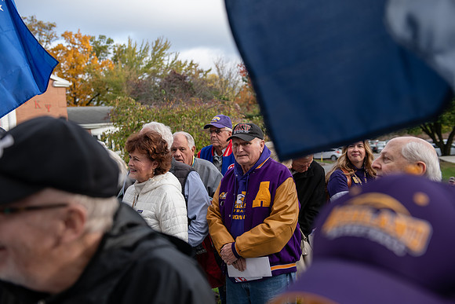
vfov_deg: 31.9
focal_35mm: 42
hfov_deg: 46.4
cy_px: 152
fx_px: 531
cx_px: 228
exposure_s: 1/400
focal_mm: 42
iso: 200
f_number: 3.5
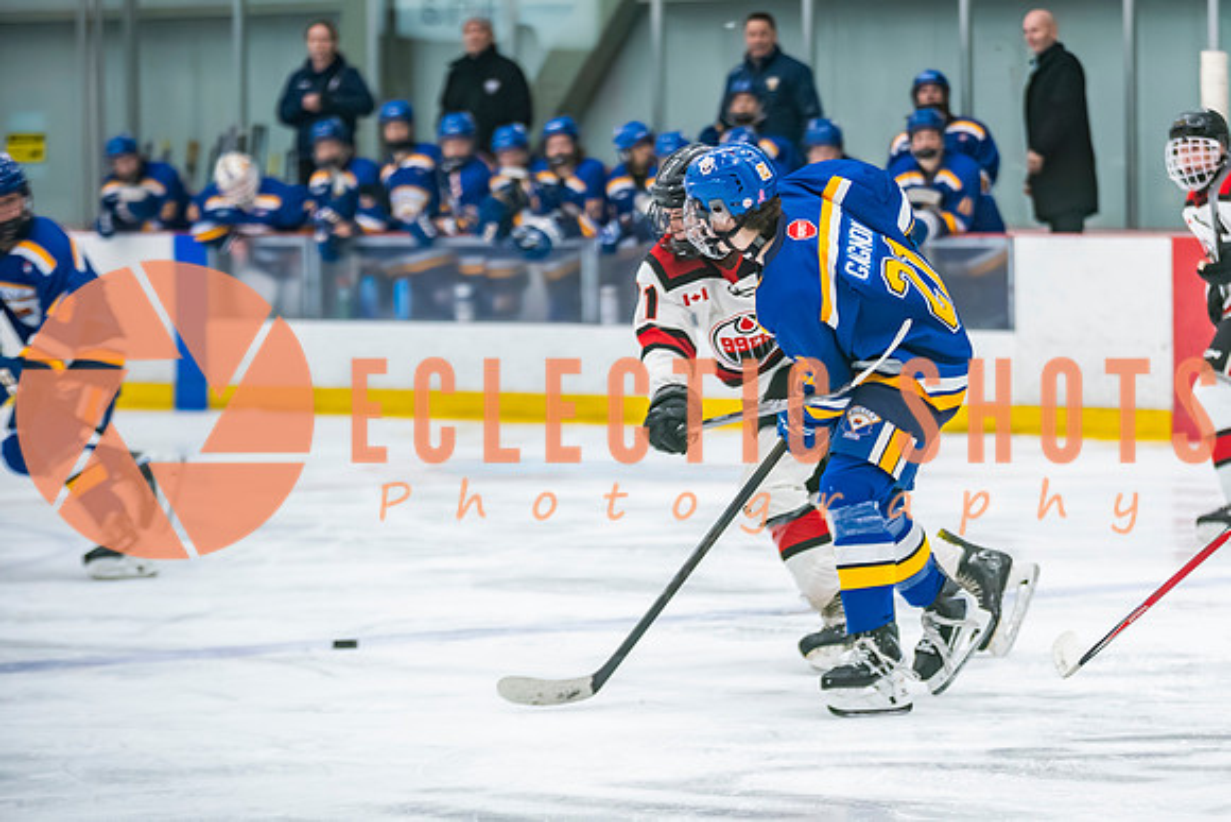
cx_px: 1028
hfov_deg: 9.9
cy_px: 338
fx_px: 7050
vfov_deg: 6.7
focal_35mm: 206
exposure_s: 1/640
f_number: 2.8
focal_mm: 123
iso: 2000
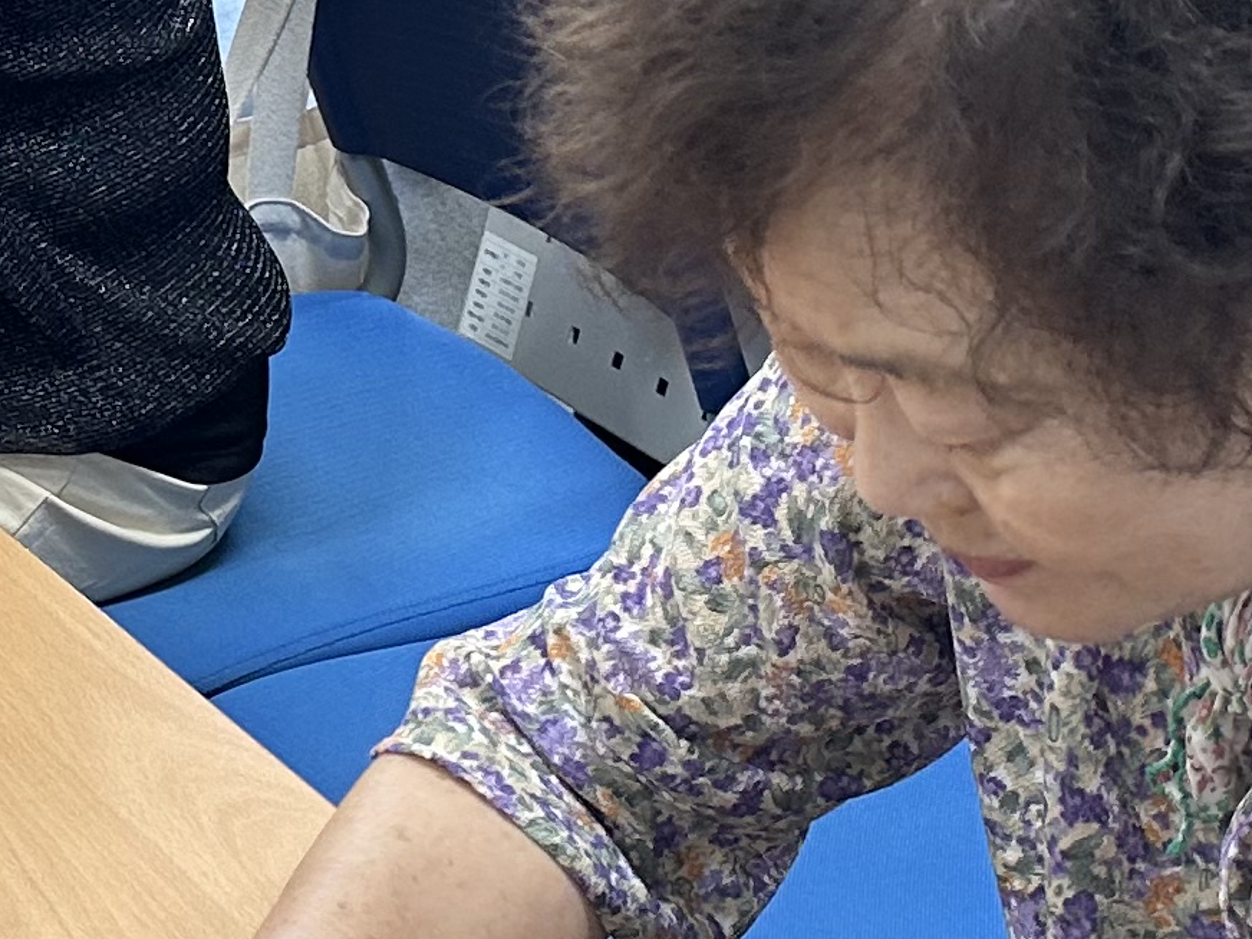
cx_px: 352
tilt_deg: -29.9
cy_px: 863
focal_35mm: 111
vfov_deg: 13.2
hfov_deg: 17.6
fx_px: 4015
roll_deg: +0.5
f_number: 1.78
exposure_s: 1/120
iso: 160
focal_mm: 6.86
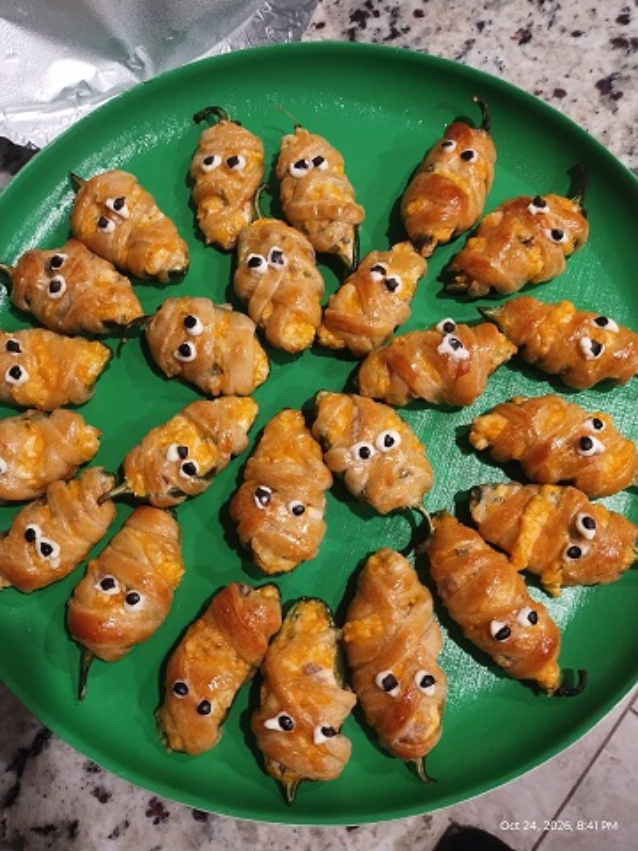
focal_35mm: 25
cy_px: 426
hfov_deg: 54.9
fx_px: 614
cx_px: 319
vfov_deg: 69.4
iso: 338
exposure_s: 1/24
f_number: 1.7
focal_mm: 4.71
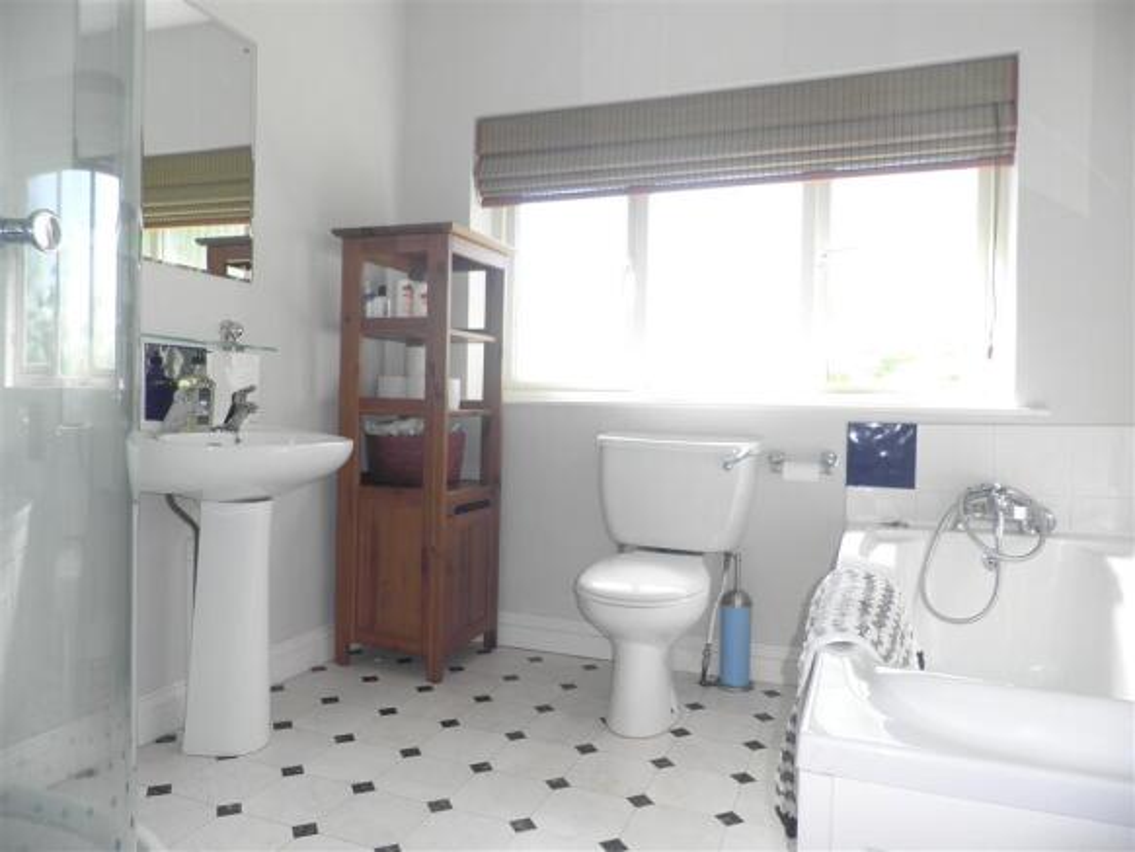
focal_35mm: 24
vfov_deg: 56.9
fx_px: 787
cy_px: 426
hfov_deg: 71.6
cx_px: 568
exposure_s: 1/60
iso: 64
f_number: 3.3
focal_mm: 4.3
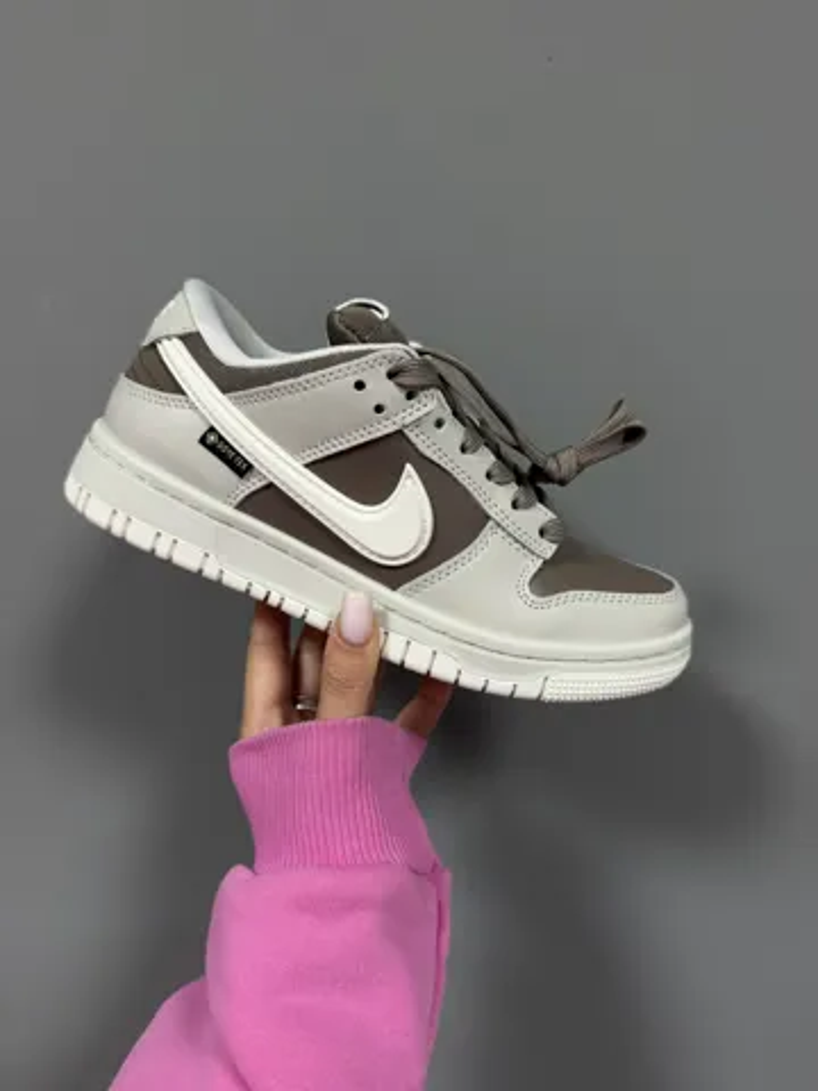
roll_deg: +0.1
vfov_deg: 71.6
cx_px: 409
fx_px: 756
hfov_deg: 56.8
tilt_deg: -10.5
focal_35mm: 24
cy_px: 546
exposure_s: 1/89
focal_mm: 6.76
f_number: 1.78
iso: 200
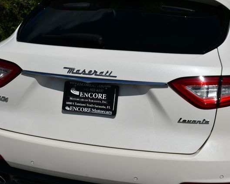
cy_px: 92
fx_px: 497
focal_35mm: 73
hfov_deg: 26.0
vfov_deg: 21.0
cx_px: 104
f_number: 11
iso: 100
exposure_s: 1/500
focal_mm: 32
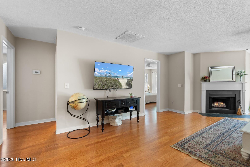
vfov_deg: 77.3
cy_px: 84
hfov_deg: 100.4
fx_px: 104
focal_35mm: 15
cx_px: 125
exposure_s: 1/1.25
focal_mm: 10
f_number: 4.5
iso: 100
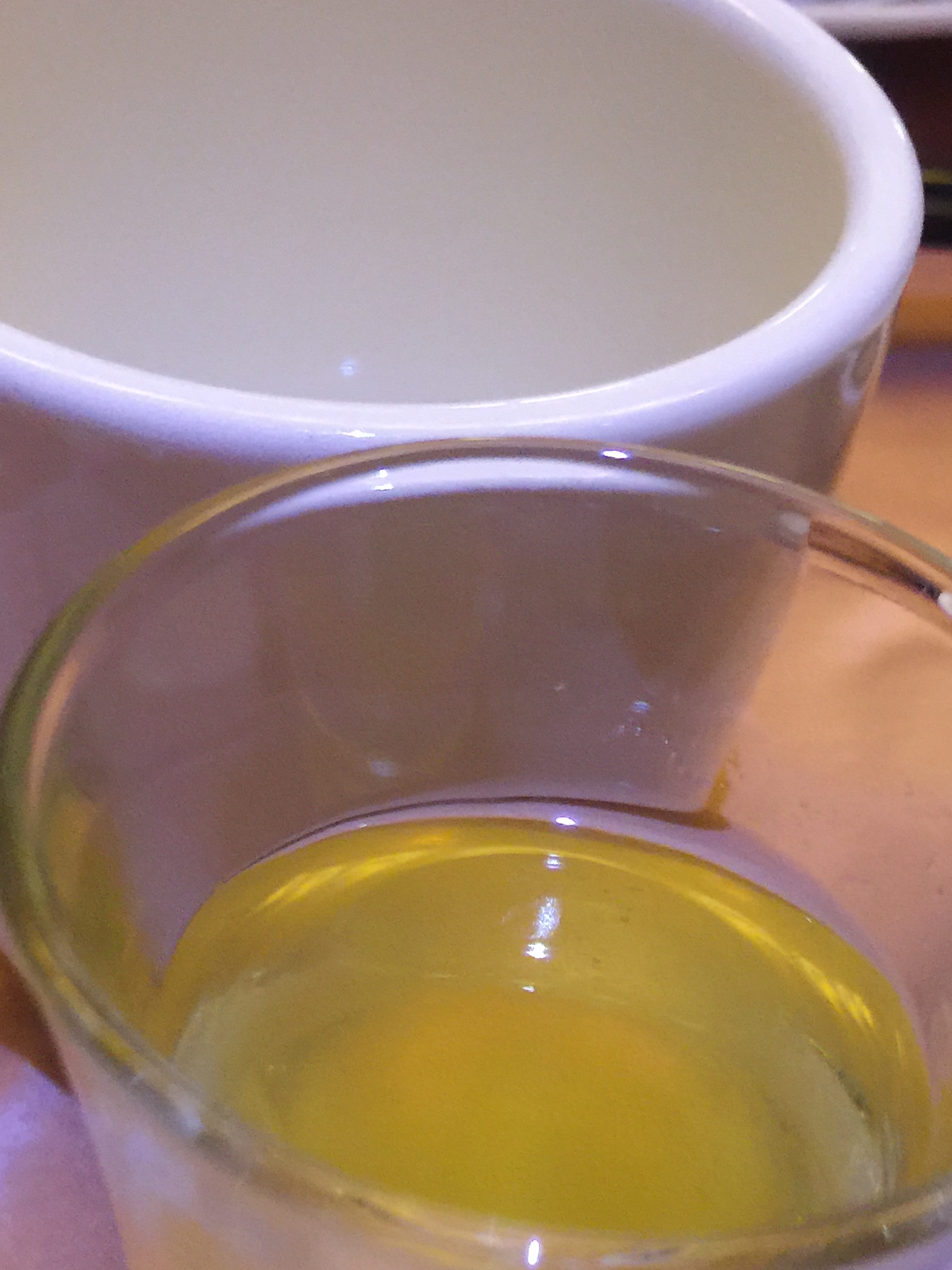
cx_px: 508
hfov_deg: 27.5
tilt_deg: -50.3
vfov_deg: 34.4
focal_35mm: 53
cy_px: 1110
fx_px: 1944
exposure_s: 1/4
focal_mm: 4.15
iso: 64
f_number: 2.2
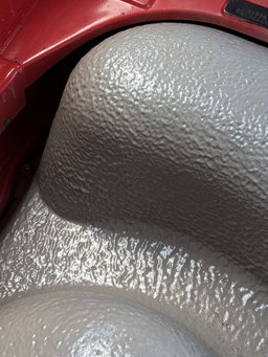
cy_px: -34
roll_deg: -0.8
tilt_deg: -43.8
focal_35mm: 78
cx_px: 136
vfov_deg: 23.5
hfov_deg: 18.9
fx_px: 805
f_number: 1.6
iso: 32
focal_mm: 5.96
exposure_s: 1/144
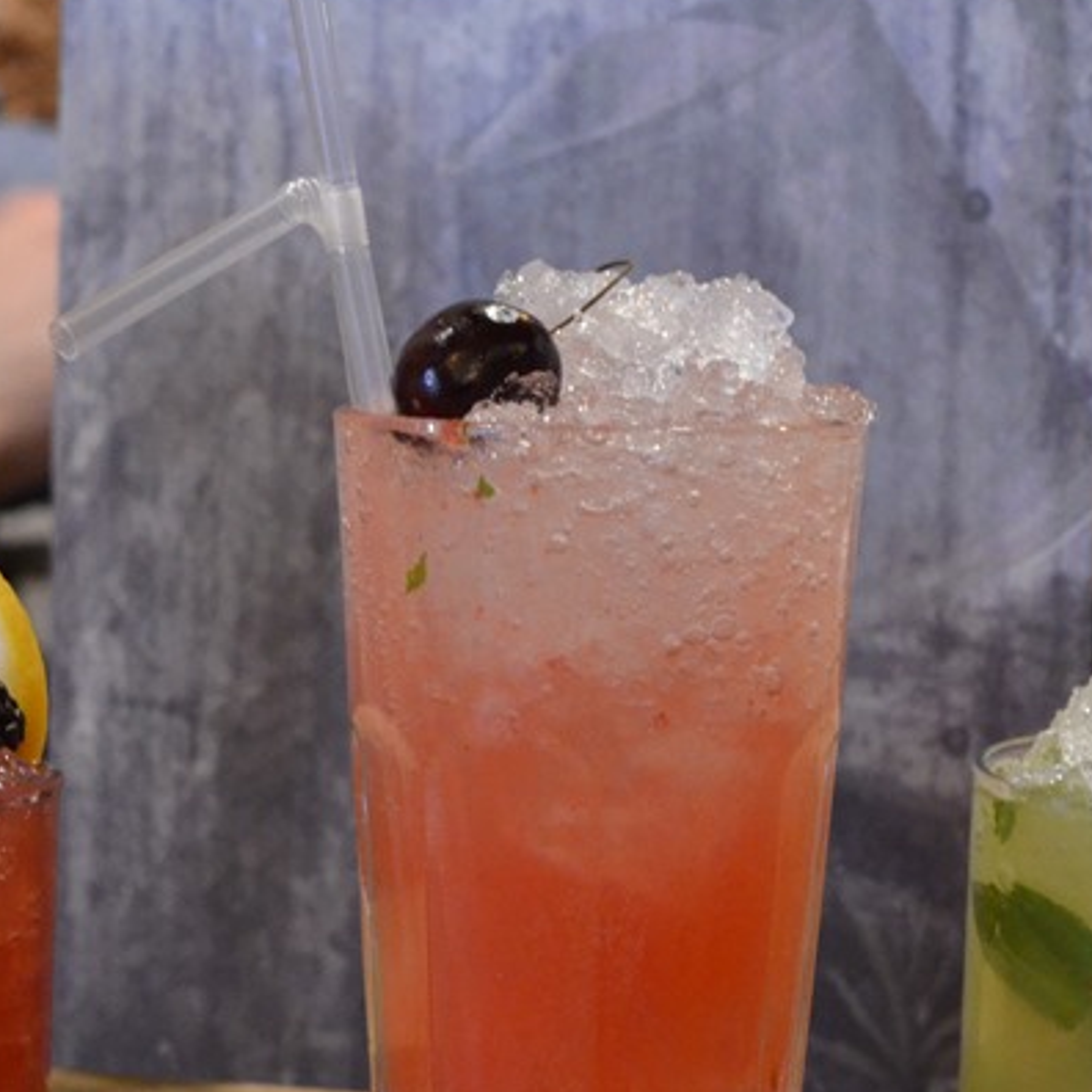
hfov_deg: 13.9
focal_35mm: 125
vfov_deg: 14.0
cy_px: 496
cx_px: 449
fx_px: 4461
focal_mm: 38
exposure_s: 1/15
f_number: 5
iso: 3200
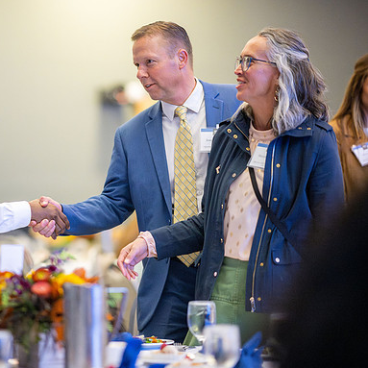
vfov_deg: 12.9
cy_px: 185
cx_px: 90
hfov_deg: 12.9
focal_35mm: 135
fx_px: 1624
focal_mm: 105
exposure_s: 1/500
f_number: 1.4
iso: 6400
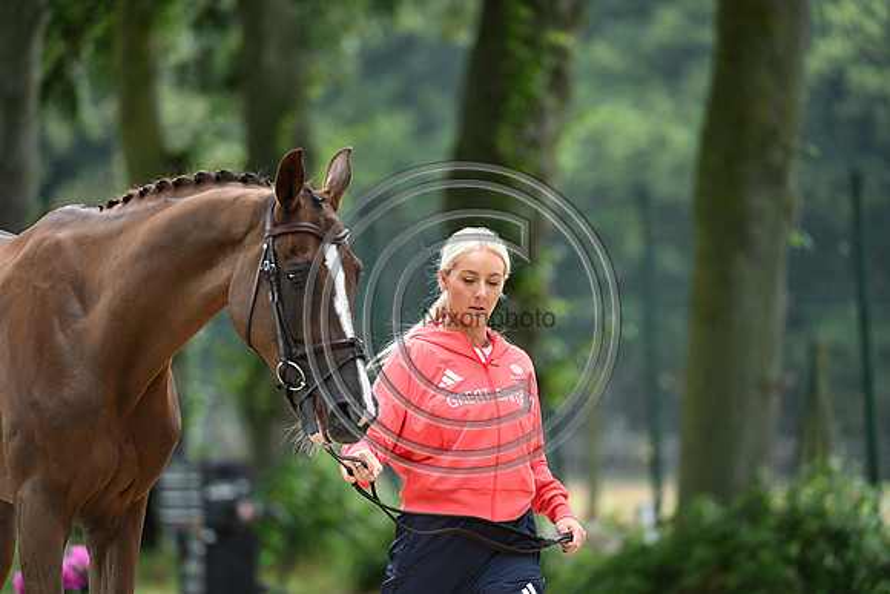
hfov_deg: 7.4
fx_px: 6924
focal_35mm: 280
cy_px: 297
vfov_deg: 4.9
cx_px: 445
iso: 4000
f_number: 4.5
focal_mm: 280
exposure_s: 1/800
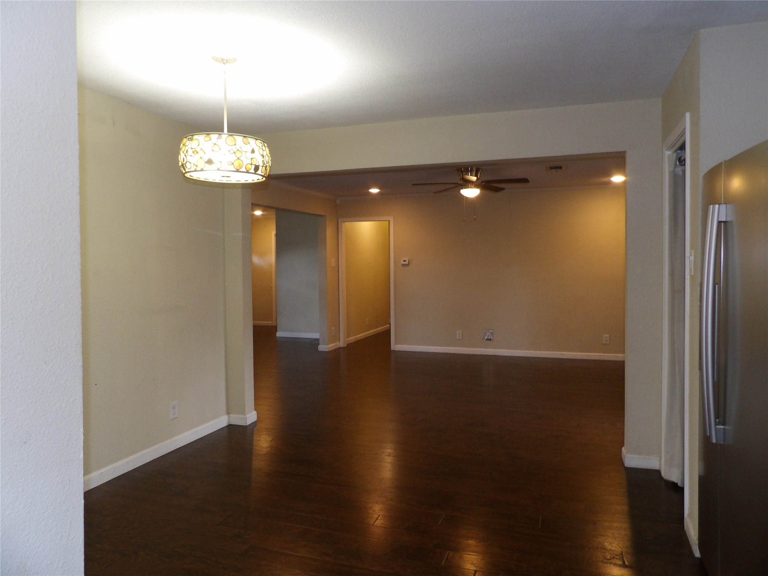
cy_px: 288
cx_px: 384
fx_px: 532
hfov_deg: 71.6
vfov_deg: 56.8
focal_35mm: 24
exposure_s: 1/32
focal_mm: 4.3
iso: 200
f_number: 3.2
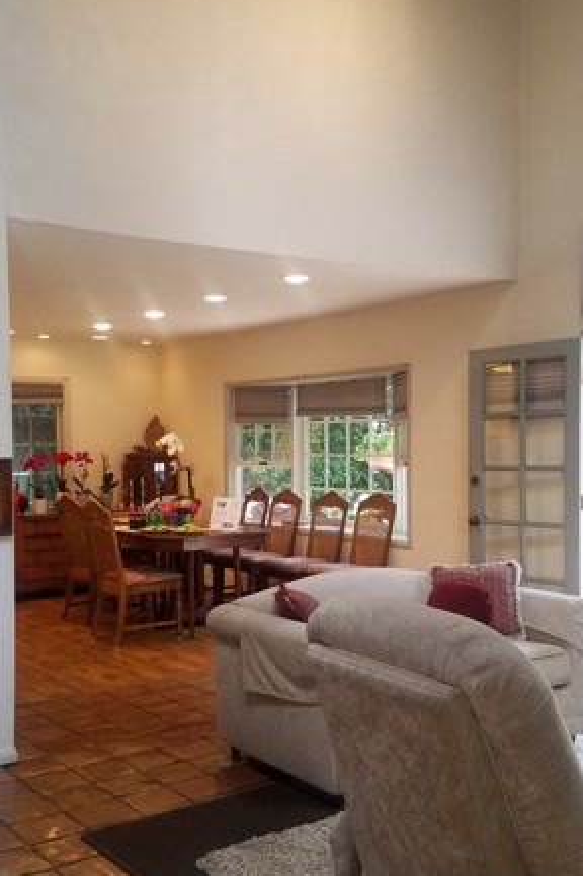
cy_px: 439
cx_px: 292
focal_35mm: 40
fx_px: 973
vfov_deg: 48.5
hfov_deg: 33.4
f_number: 1.7
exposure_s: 1/120
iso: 100
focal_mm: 4.2
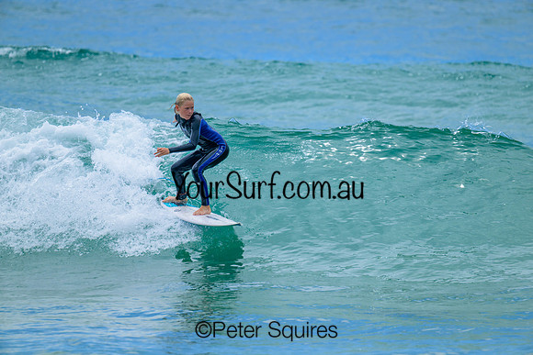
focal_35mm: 530
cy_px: 178
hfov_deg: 3.9
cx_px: 266
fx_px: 7848
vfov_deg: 2.6
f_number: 8
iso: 450
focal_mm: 530
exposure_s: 1/2000
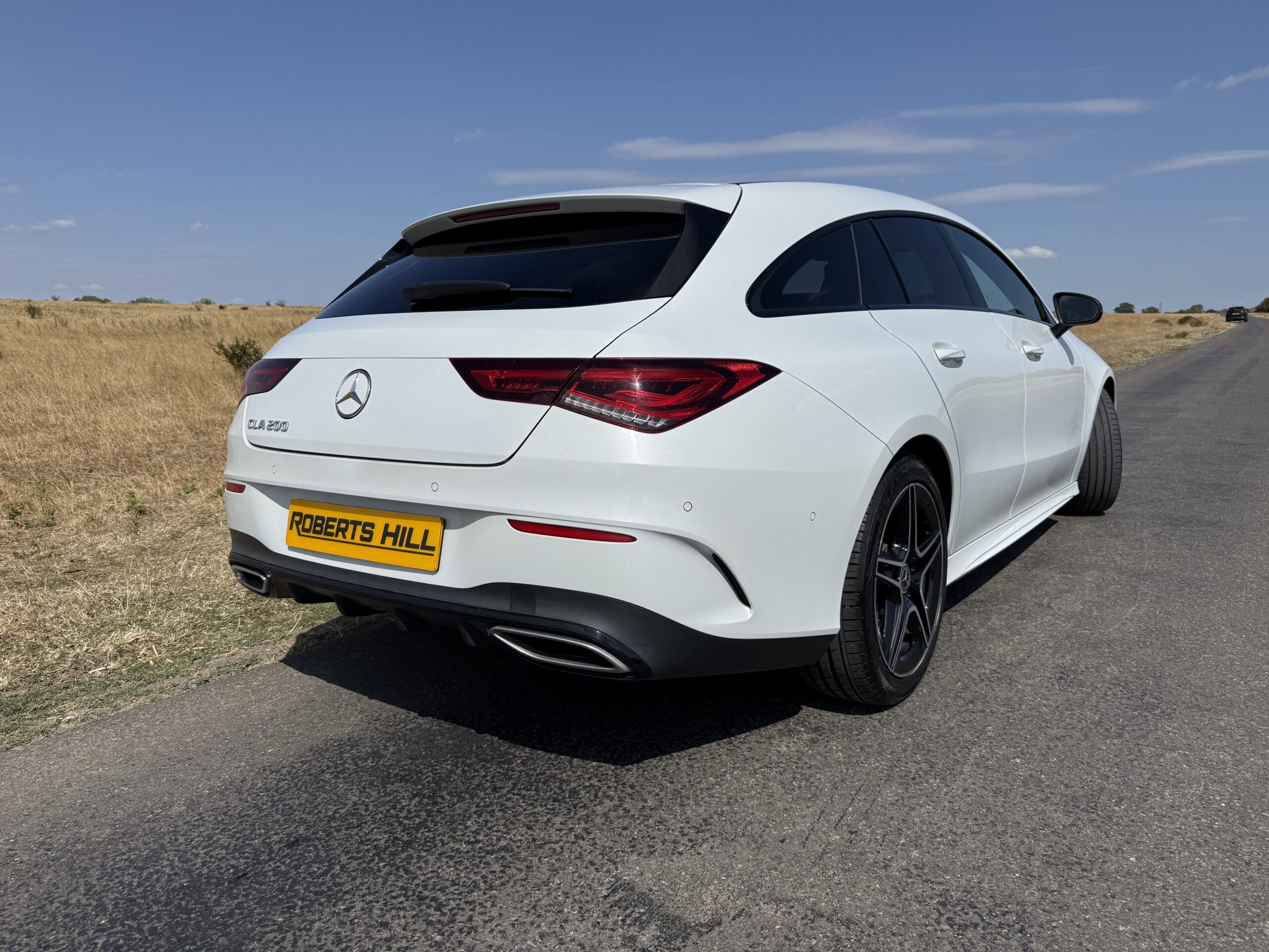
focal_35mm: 24
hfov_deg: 71.6
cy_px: 476
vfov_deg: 56.8
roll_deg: +1.0
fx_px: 880
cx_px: 634
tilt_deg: -8.5
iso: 80
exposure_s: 1/11905
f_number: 1.78
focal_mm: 6.76
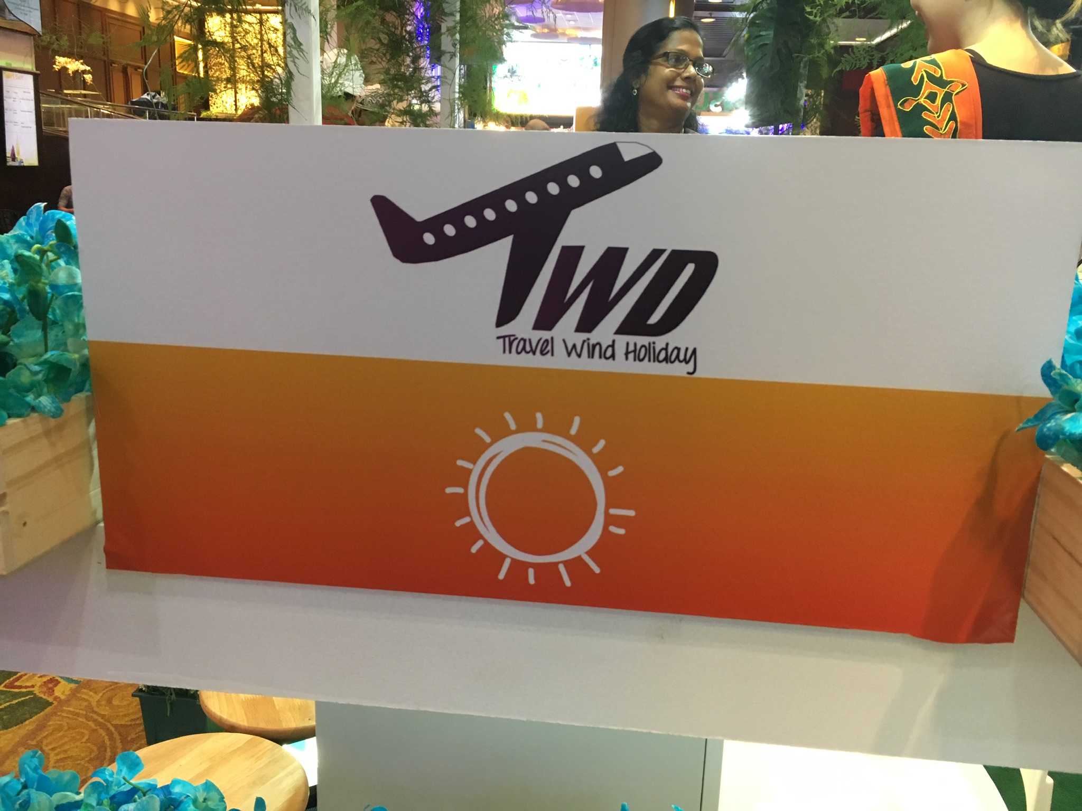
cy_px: 406
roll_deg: -2.7
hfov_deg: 61.7
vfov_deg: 48.2
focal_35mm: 29
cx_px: 541
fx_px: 906
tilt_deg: -14.8
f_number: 2.2
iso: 160
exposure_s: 1/33
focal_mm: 4.15
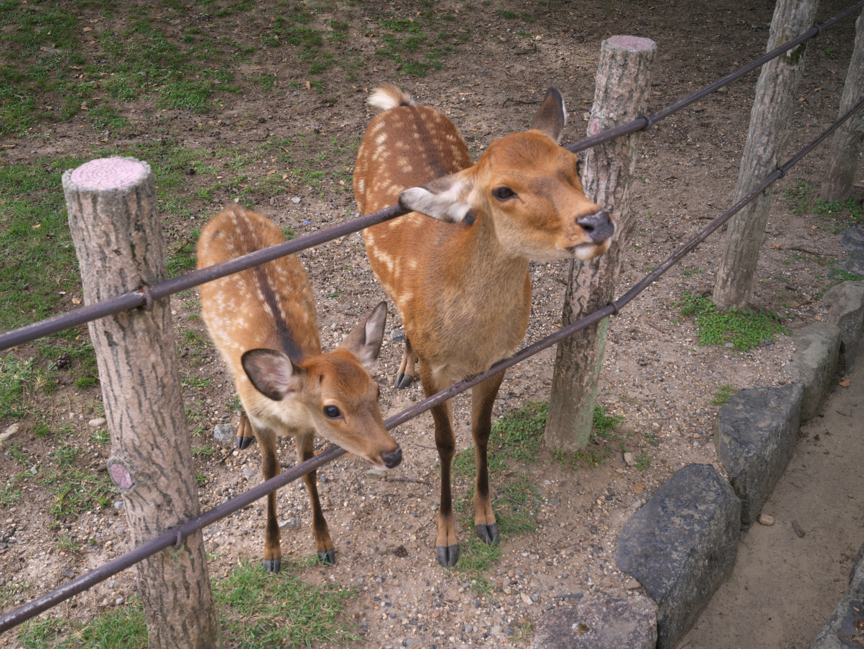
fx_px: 874
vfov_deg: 40.7
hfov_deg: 52.6
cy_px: 324
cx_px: 432
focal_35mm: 35
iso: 800
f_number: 16
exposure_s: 1/125
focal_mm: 45
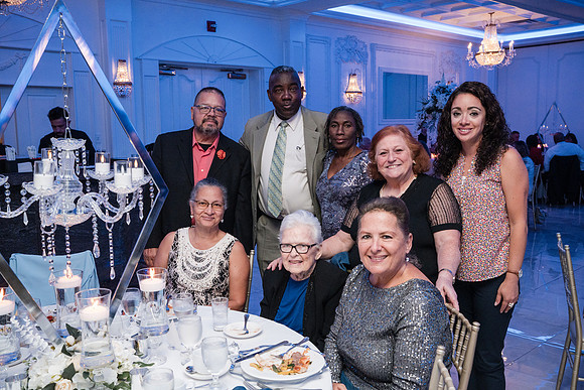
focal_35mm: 35
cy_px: 195
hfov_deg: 54.4
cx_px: 292
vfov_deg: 37.9
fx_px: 568
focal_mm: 35
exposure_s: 1/250
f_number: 7.1
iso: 6400
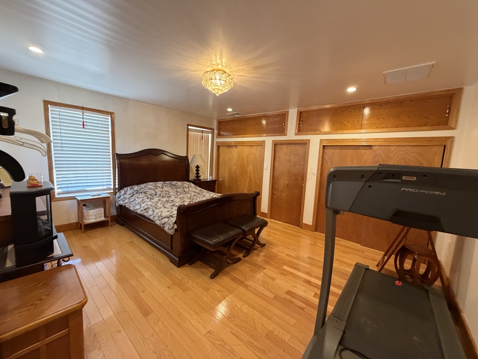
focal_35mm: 14
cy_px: 180
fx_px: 193
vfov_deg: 85.7
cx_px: 239
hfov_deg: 102.1
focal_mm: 2.22
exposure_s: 1/60
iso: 400
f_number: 2.2
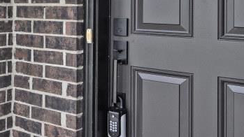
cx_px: -52
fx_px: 407
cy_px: 1
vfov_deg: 18.6
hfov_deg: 28.7
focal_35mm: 63
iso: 140
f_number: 5.6
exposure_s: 1/250
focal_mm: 14
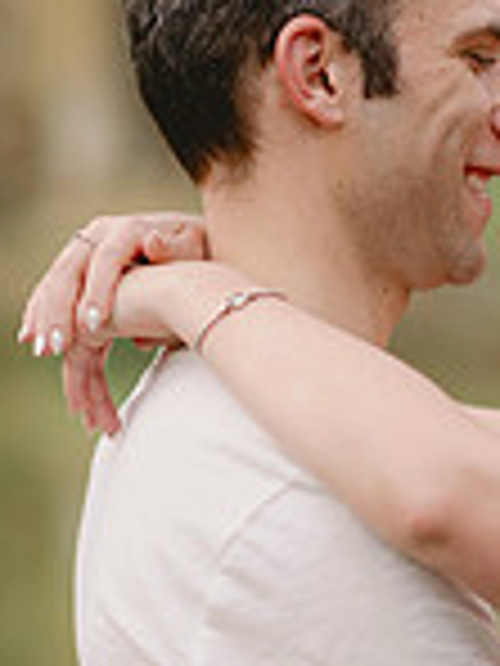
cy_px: 400
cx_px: 498
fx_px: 4795
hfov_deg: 6.0
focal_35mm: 249
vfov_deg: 8.0
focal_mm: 85
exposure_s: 1/800
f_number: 2
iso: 80
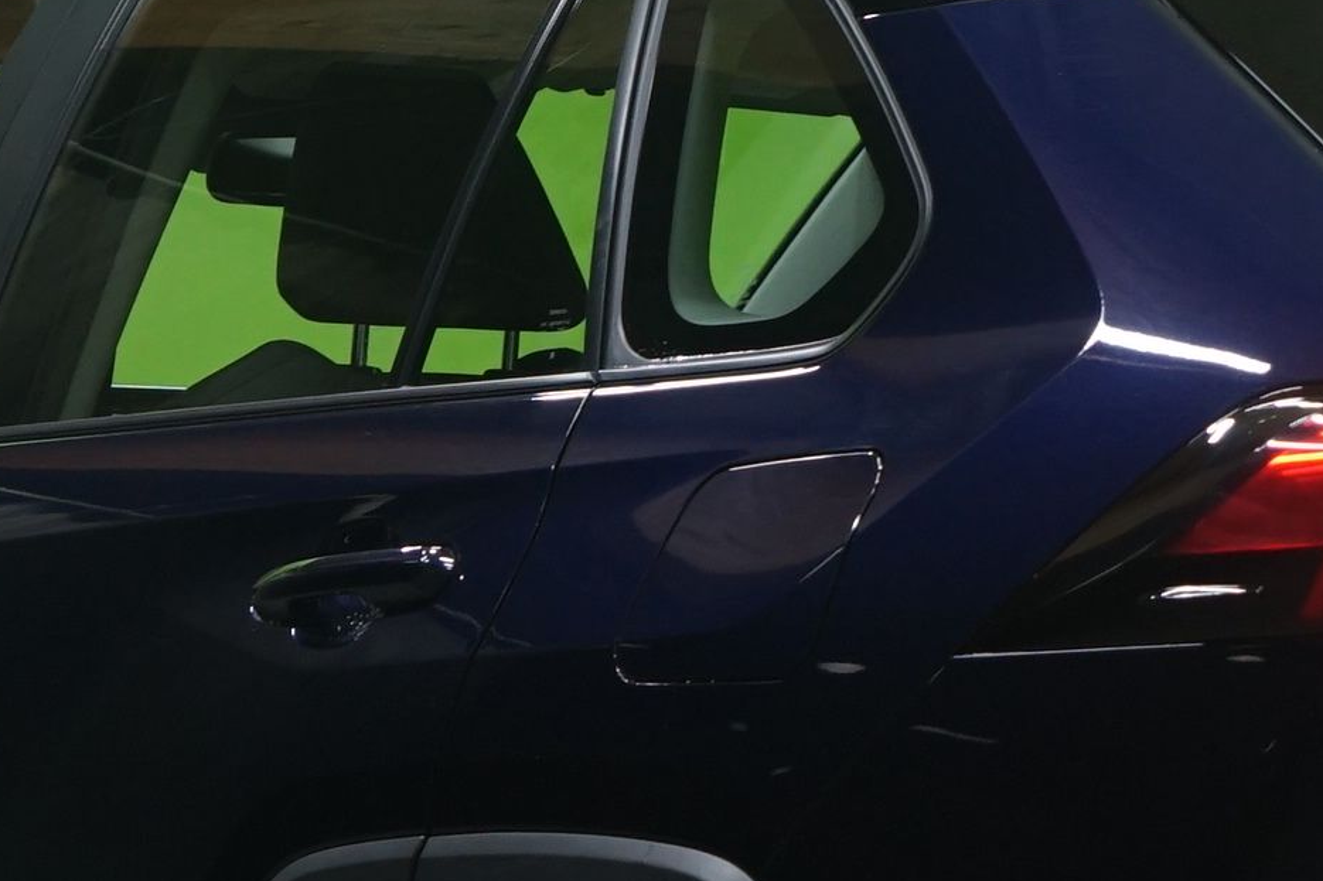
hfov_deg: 9.4
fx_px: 8046
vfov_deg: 6.3
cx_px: 908
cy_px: 618
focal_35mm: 219
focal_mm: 52
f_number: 5.6
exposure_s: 1/25
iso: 800
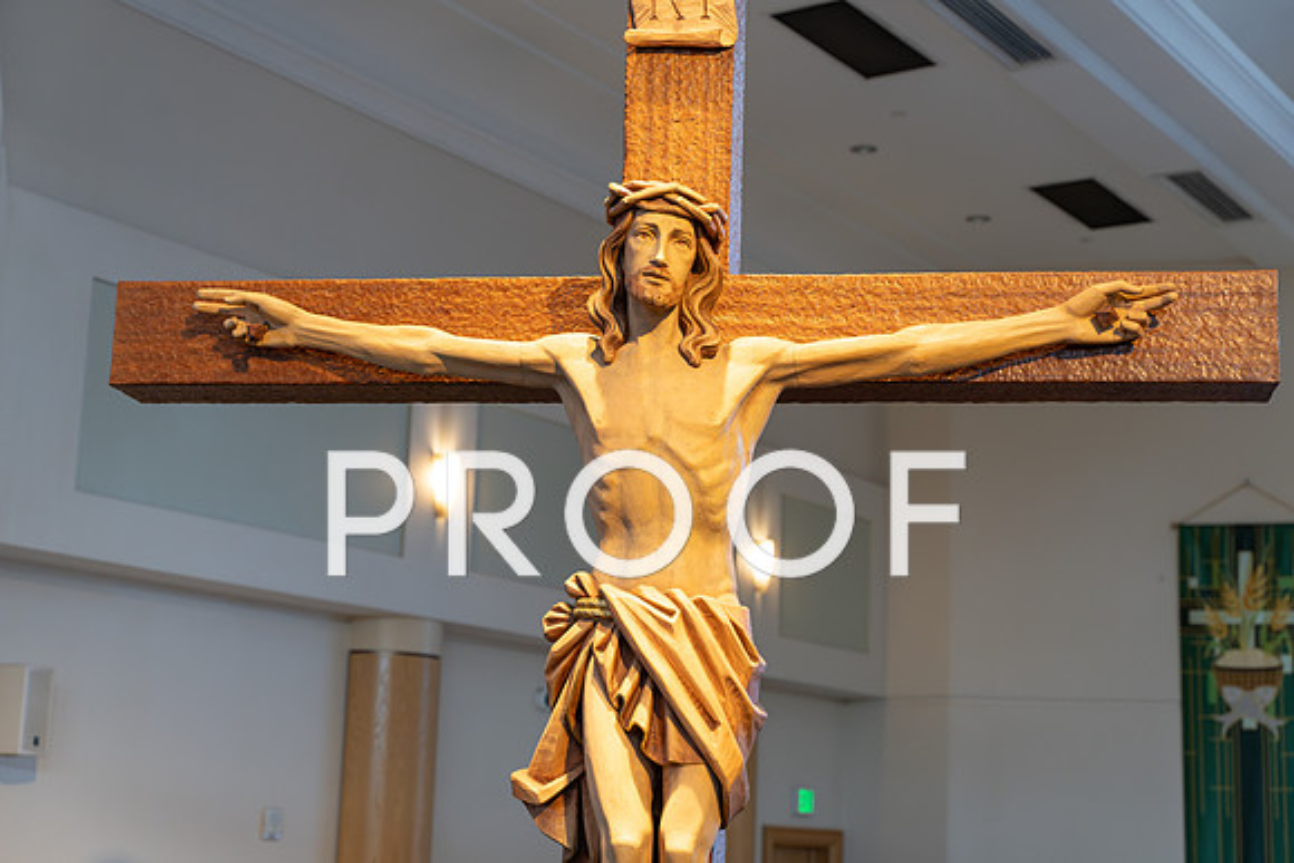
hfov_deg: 33.9
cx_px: 647
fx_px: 2121
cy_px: 432
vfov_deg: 23.0
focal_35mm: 59
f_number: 4
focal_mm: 59
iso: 1000
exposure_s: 1/160
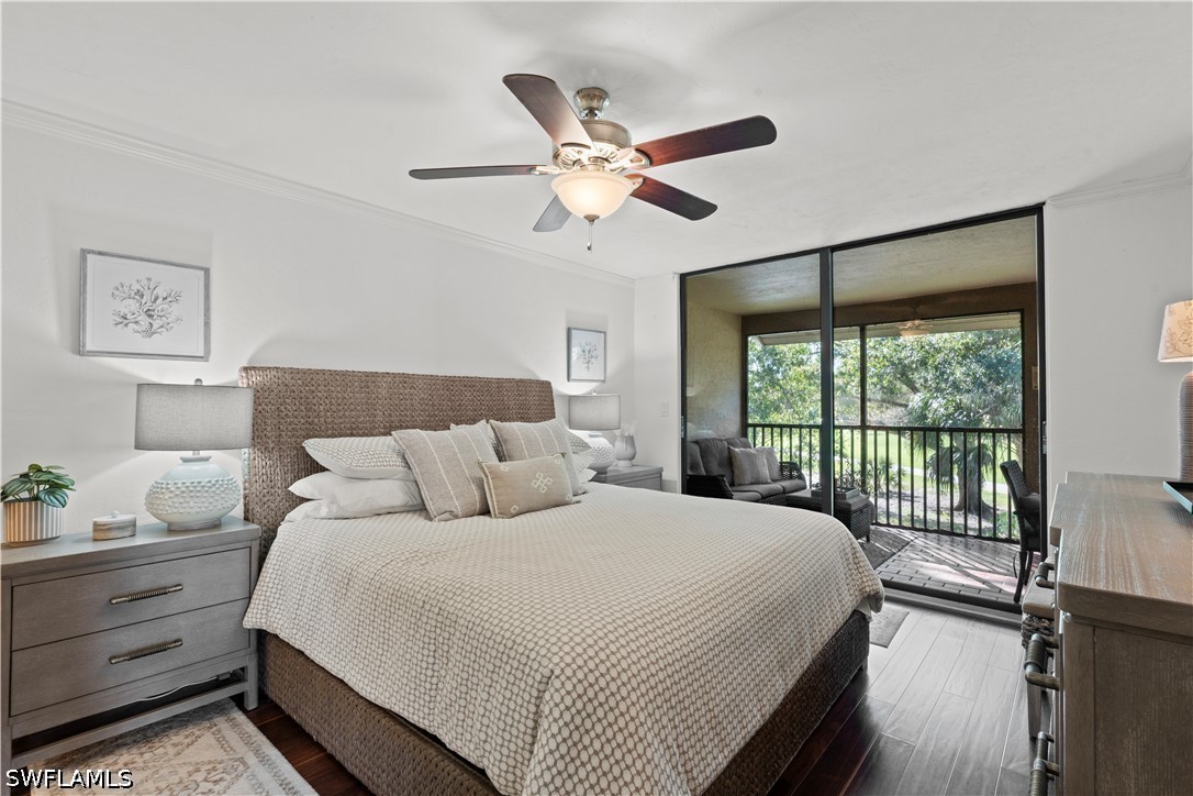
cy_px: 398
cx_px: 596
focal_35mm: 16
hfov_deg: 96.7
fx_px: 530
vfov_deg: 73.7
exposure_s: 1/4
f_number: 13
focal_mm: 16
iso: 640
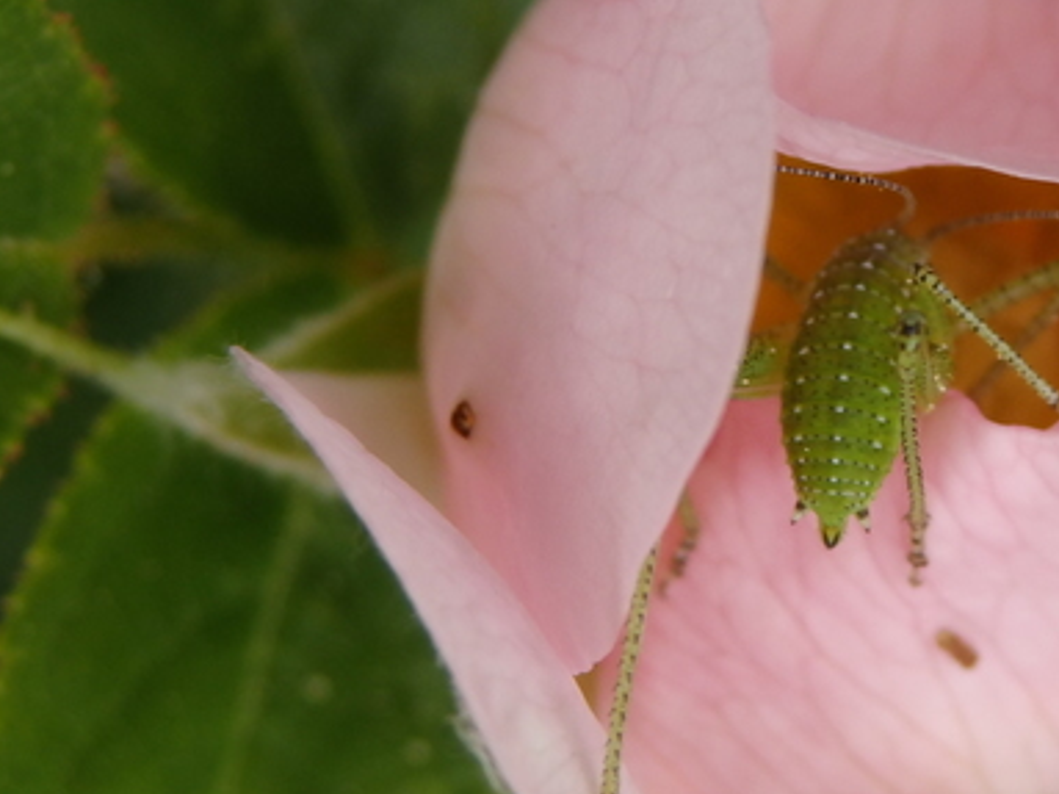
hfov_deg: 13.3
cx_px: 1044
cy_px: 299
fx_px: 4496
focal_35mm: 147
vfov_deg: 10.1
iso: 100
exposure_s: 1/125
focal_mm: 11.9
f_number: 4.4
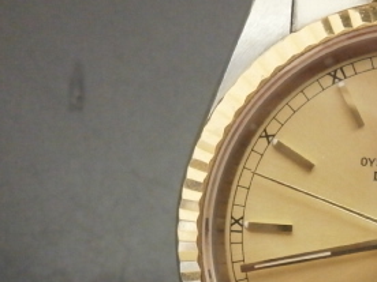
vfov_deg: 13.5
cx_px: 372
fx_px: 1187
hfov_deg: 17.6
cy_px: 252
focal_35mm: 109
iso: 800
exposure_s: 1/40
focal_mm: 8.3
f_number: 3.4
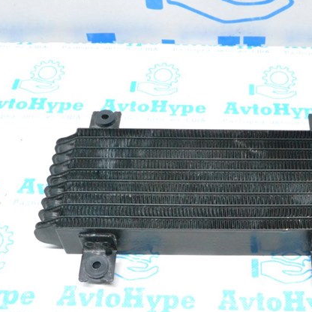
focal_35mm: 51
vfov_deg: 33.4
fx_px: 520
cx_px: 232
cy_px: 157
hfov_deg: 32.8
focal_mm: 26
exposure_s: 1/50
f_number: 13
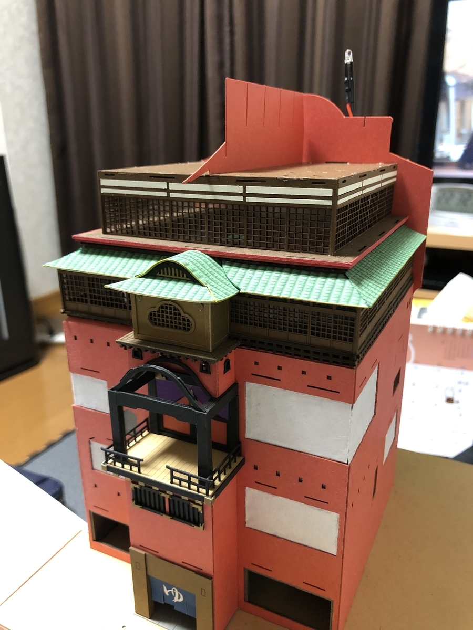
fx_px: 510
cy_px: 315
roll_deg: -0.1
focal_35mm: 28
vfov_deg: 63.4
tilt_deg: -18.1
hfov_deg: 49.7
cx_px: 236
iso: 100
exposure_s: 1/12
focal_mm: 3.99
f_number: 1.8
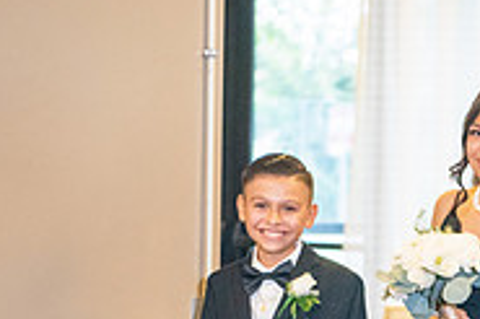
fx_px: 2931
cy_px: 447
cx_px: 428
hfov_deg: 9.3
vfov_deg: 6.2
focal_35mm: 220
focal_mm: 70
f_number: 2.8
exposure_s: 1/80
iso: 1600
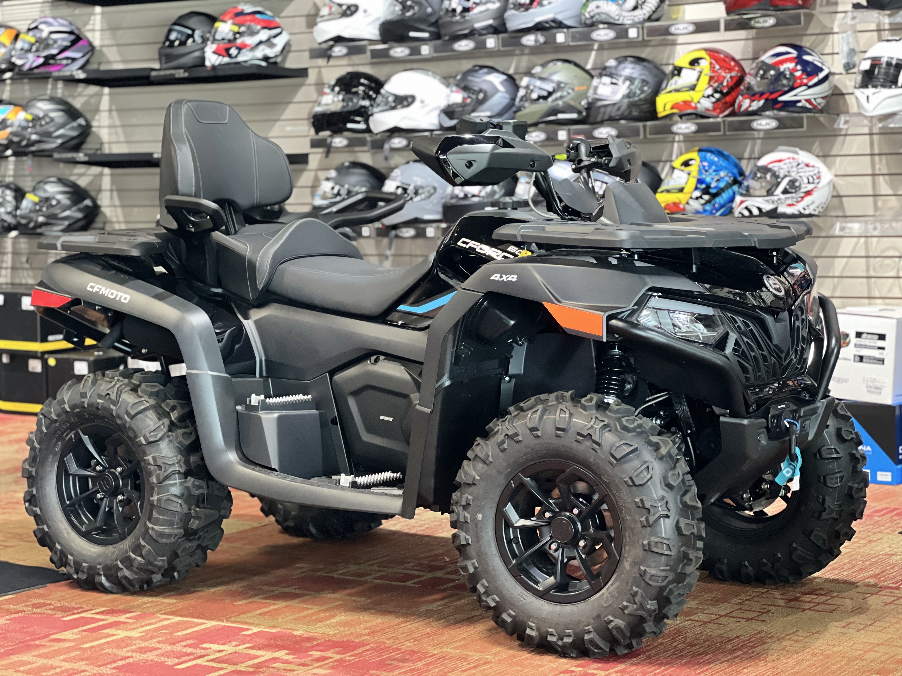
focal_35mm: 77
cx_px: 451
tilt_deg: -5.0
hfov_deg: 25.3
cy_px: 338
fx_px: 2006
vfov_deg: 19.1
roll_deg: +0.7
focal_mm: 9
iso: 500
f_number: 2.8
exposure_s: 1/15
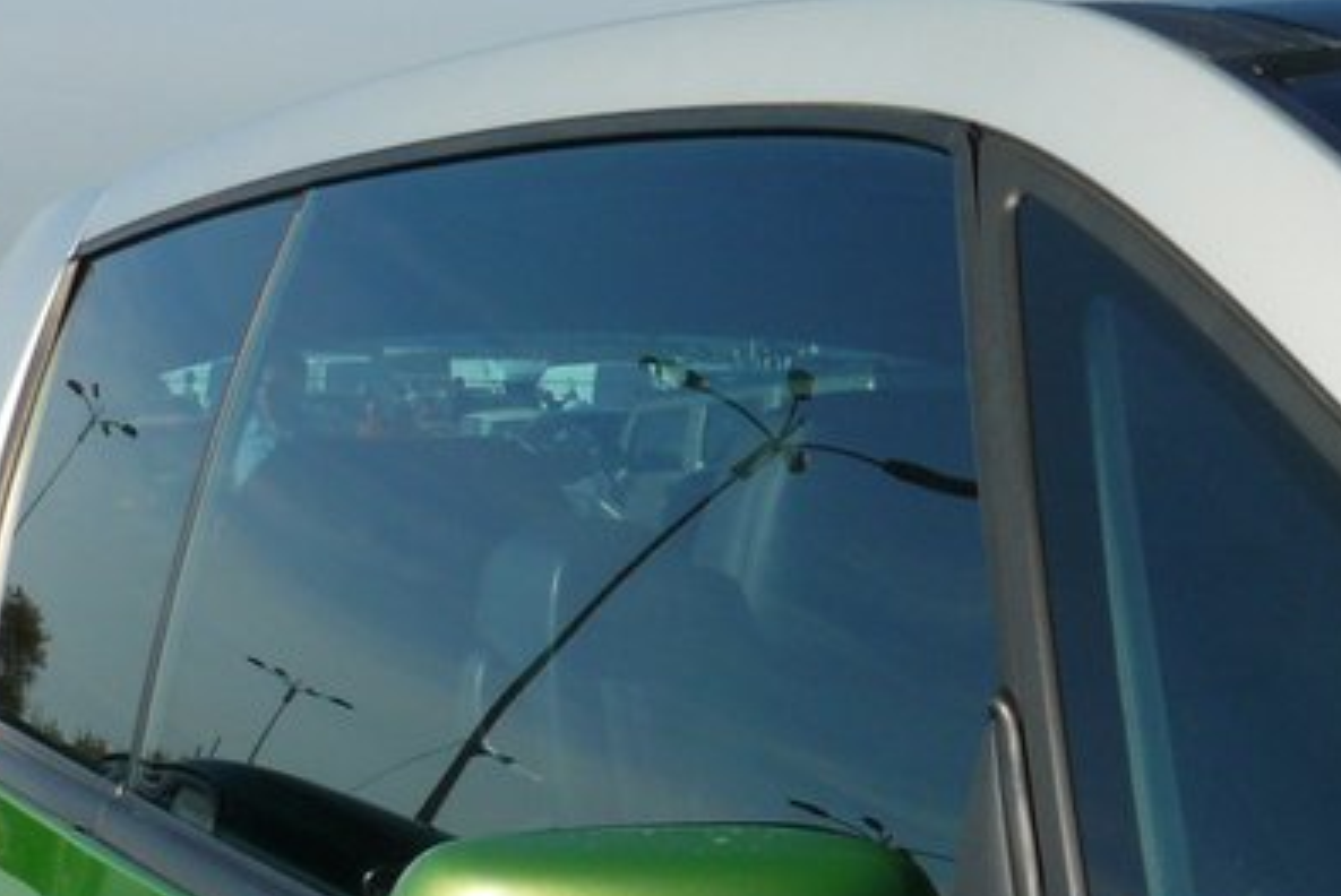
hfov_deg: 20.3
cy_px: 1001
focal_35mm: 97
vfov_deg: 13.8
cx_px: 1361
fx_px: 3616
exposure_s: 1/500
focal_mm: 6
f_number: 6.3
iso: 100
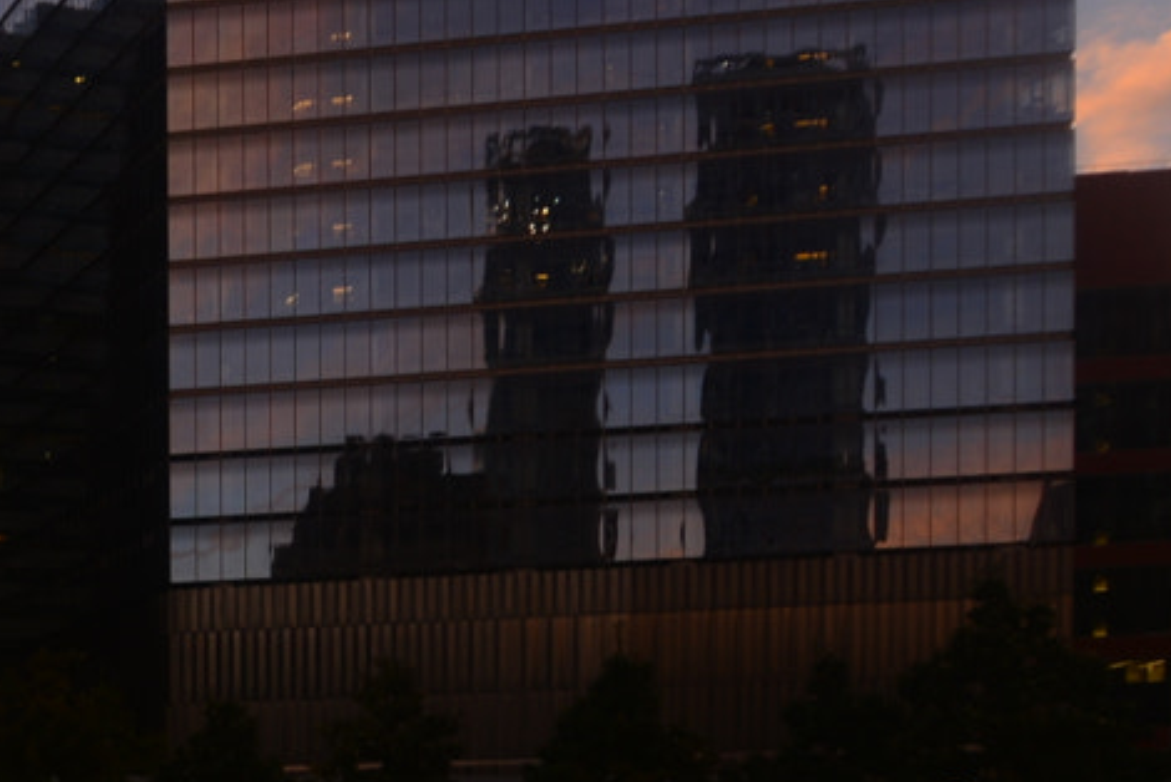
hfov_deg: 23.0
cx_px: -498
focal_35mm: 74
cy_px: 1055
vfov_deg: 17.2
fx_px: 2408
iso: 100
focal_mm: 17
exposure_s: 1/80
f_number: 4
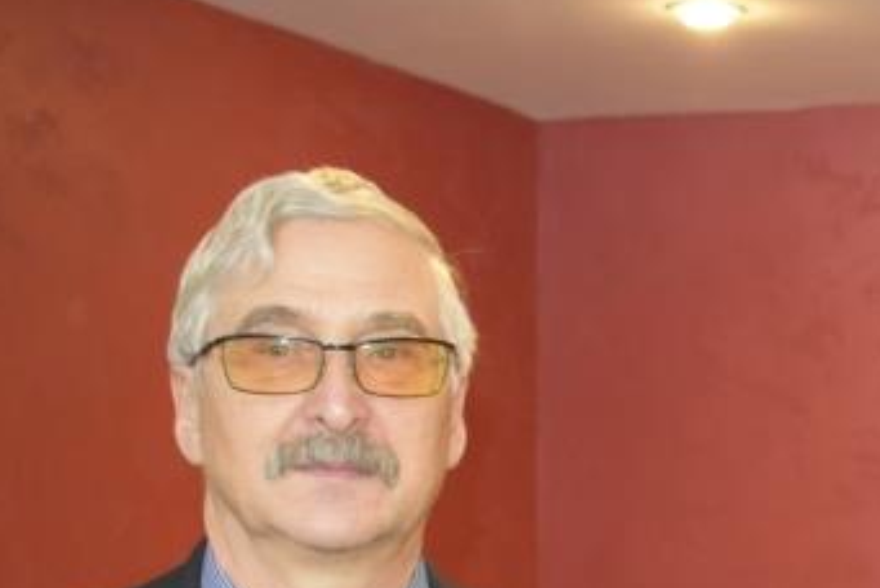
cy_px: 700
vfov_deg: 11.9
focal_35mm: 112
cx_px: 1099
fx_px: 2752
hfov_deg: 17.2
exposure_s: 1/60
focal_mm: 25
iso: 2500
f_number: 4
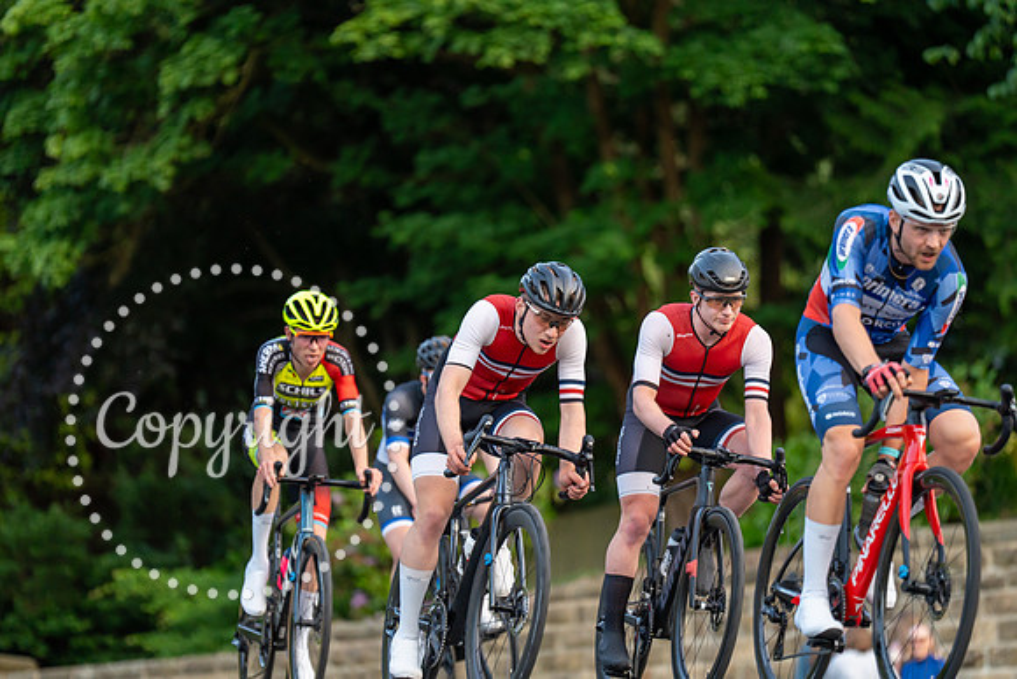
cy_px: 340
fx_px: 4888
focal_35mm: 173
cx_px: 508
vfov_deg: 7.9
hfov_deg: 11.9
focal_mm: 173
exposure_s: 1/1000
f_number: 2.8
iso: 1250
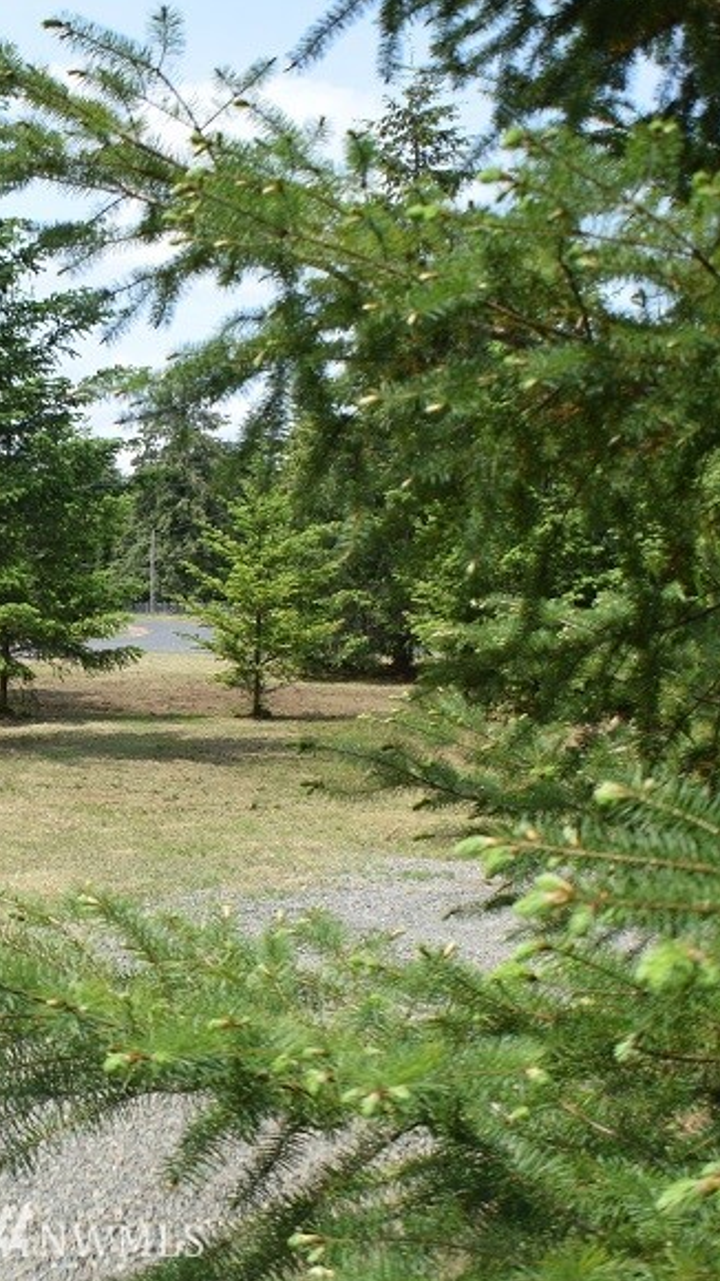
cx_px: 91
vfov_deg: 32.0
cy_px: 652
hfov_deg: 18.0
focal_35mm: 66
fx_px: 2235
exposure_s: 1/1250
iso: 400
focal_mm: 27
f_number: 5.6
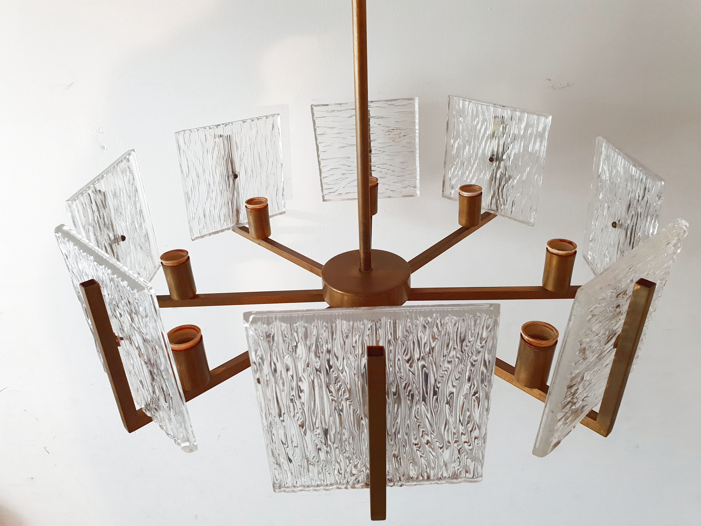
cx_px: 350
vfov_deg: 53.1
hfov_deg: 67.3
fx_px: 527
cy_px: 263
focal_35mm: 26
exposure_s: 1/33
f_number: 2.4
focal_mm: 4.3
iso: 320
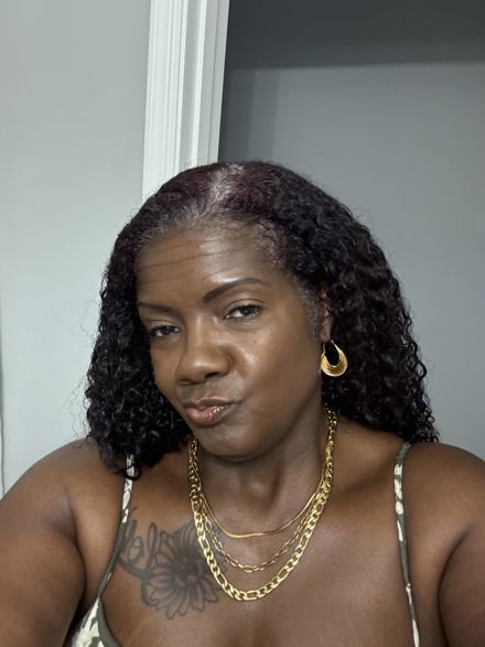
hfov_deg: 46.8
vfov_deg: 60.0
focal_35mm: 30
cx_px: 242
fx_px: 561
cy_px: 324
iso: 400
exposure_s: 1/30
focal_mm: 2.69
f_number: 1.9
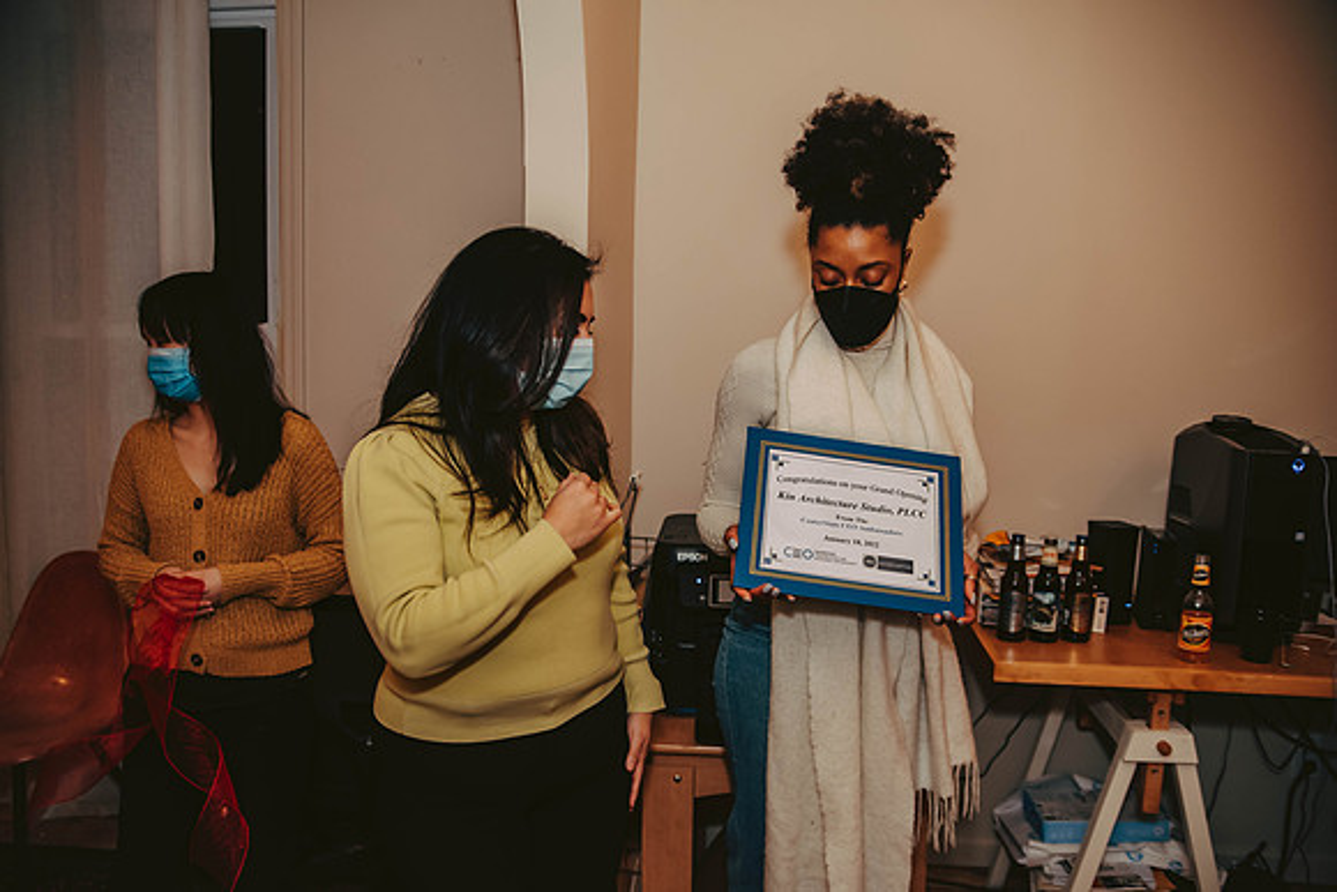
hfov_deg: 65.5
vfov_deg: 46.4
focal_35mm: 28
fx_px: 1040
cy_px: 446
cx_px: 668
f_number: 2.8
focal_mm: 28
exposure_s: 1/160
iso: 1250
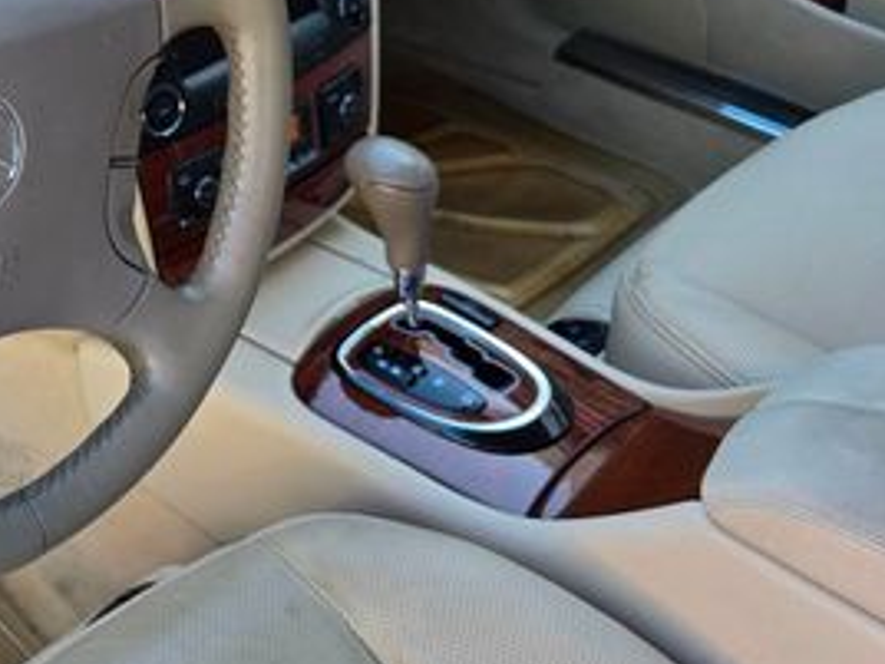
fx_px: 1406
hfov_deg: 30.4
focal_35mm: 55
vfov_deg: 25.9
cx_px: -139
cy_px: 106
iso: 80
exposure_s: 1/180
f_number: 1.7
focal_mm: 6.3
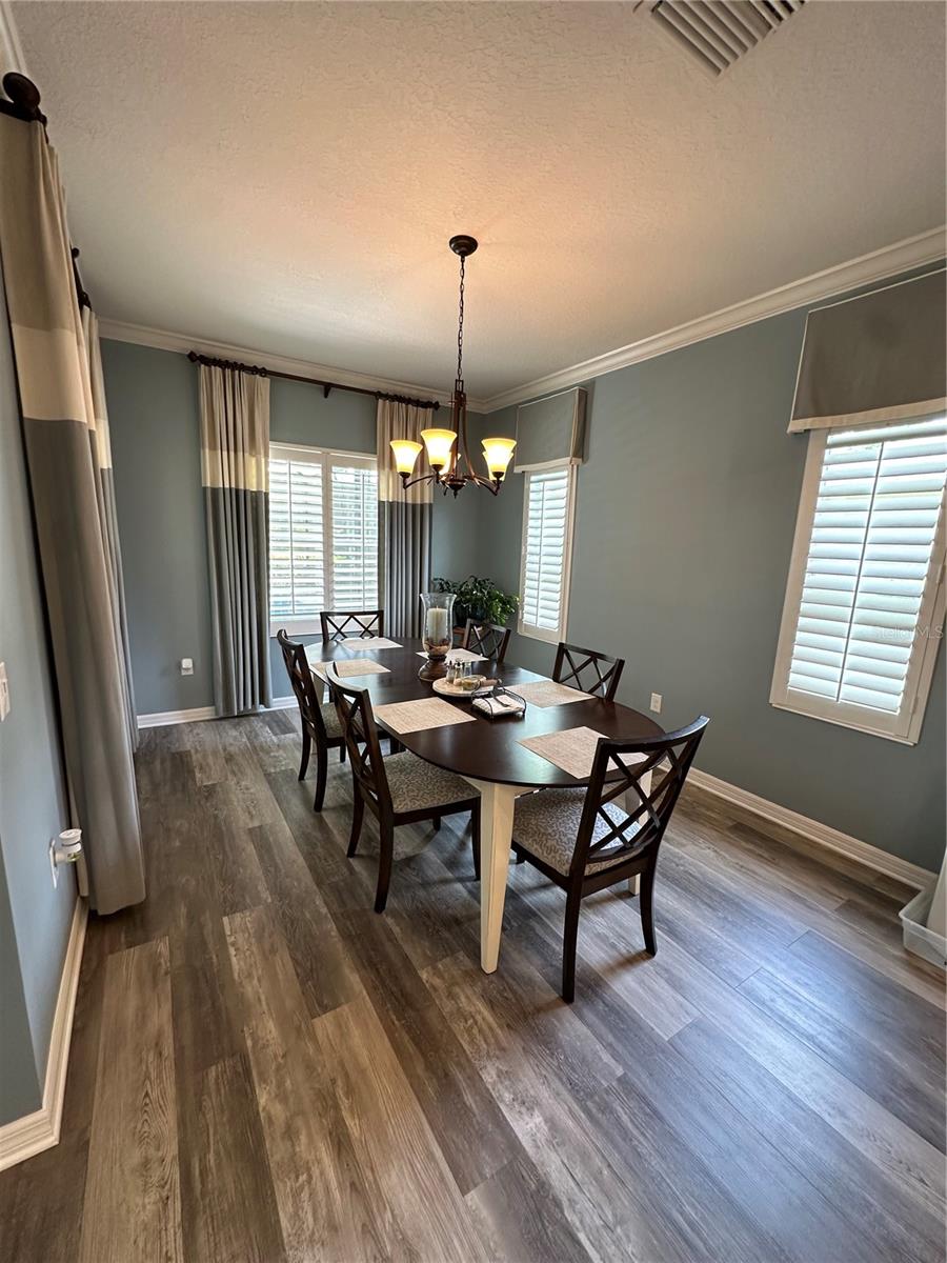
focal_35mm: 14
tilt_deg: -10.5
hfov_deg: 85.7
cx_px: 474
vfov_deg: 102.1
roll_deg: -2.5
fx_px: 511
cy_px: 632
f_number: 2.2
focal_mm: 2.22
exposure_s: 1/60
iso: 250
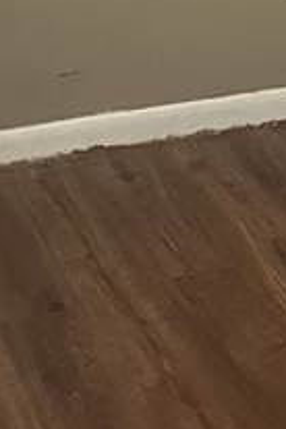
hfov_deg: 9.7
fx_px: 1680
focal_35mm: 141
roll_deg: +0.6
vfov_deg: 13.8
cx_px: 240
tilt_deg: -9.1
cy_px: -189
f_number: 1.5
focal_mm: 5.7
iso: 500
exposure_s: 1/60
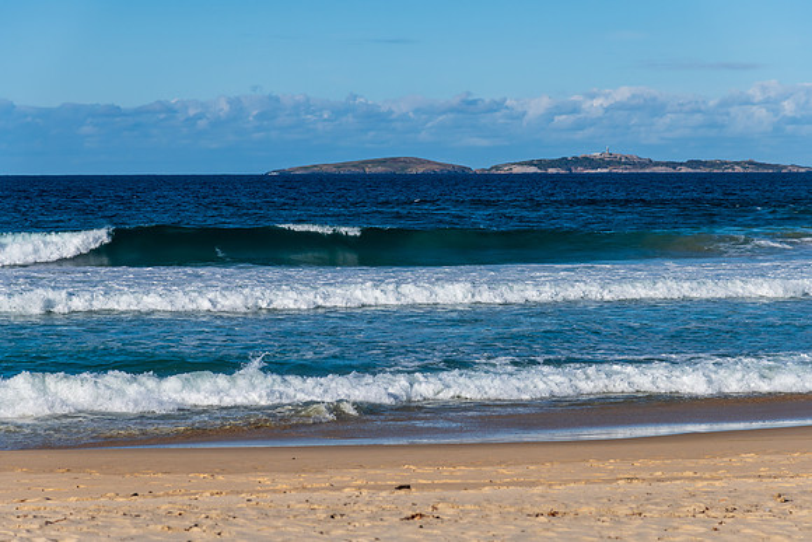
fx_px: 2771
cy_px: 271
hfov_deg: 16.7
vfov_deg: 11.2
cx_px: 406
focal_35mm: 123
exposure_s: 1/2000
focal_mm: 120
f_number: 5.6
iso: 200
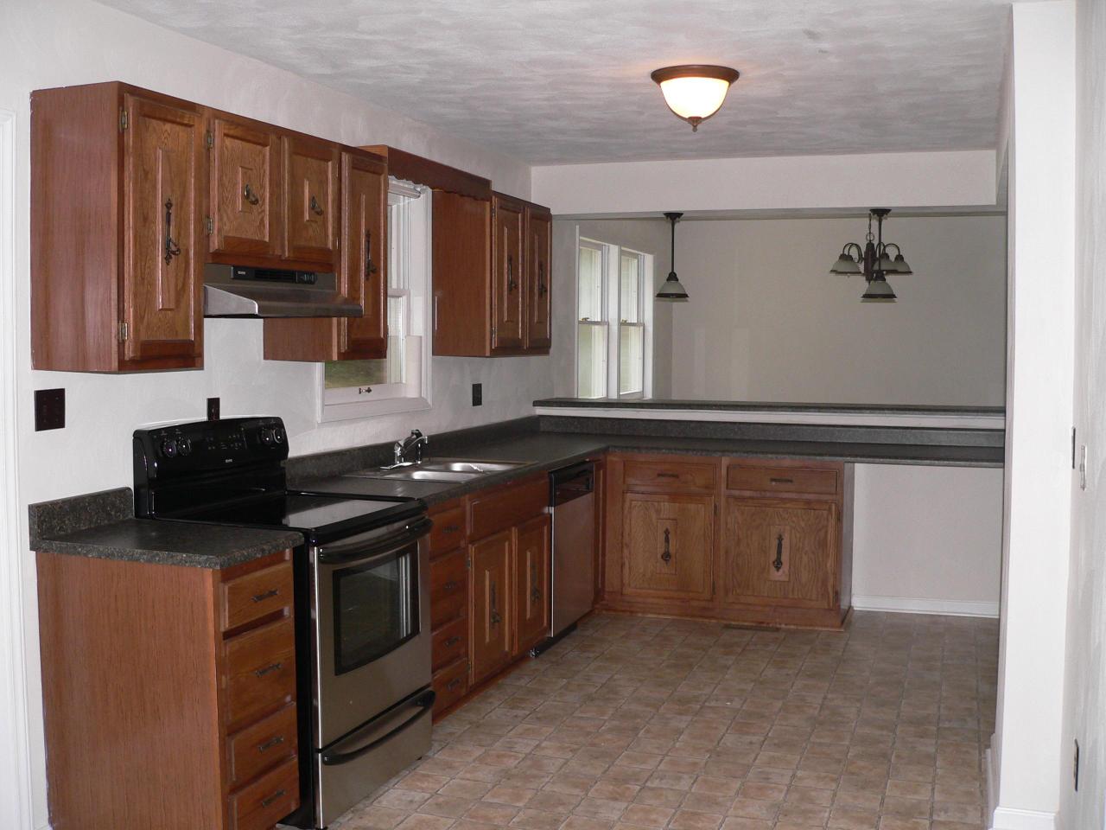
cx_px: 553
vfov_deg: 39.7
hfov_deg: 51.4
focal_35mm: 36
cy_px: 415
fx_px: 1150
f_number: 2.8
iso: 150
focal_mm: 6
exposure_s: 1/60
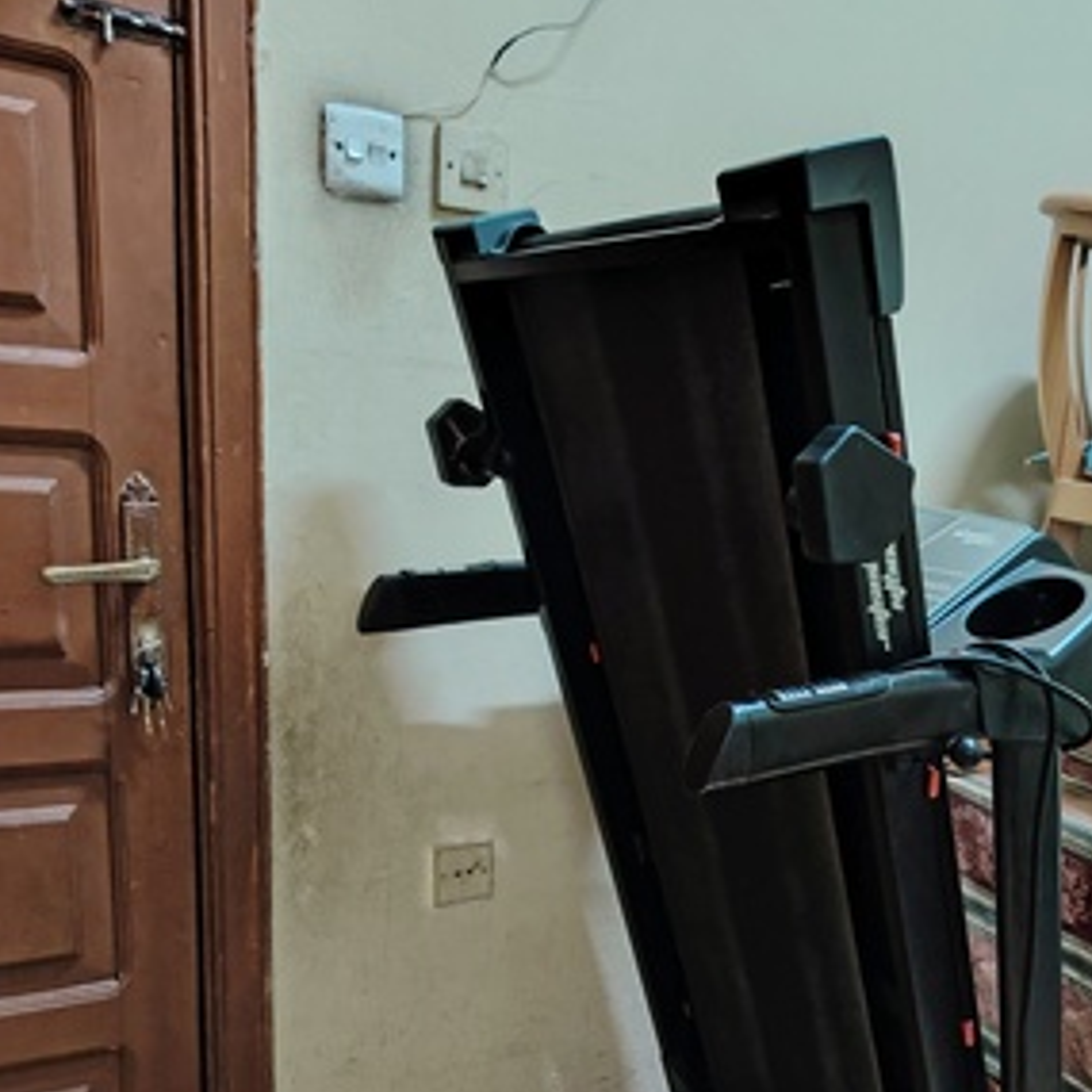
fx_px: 1213
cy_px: 803
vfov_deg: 46.9
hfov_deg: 48.2
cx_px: 646
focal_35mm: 34
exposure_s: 1/17.1
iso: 2825
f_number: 1.75
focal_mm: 5.25
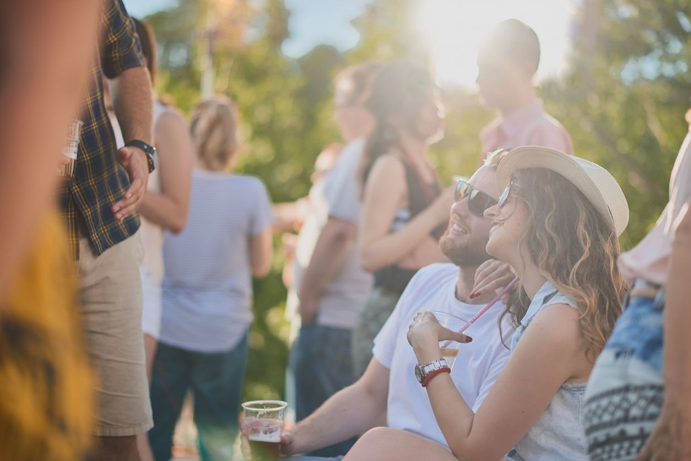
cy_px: 230
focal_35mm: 85
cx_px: 346
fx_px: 1632
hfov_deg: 23.9
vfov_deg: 16.1
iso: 64
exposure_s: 1/2000
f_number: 1.8
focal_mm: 85
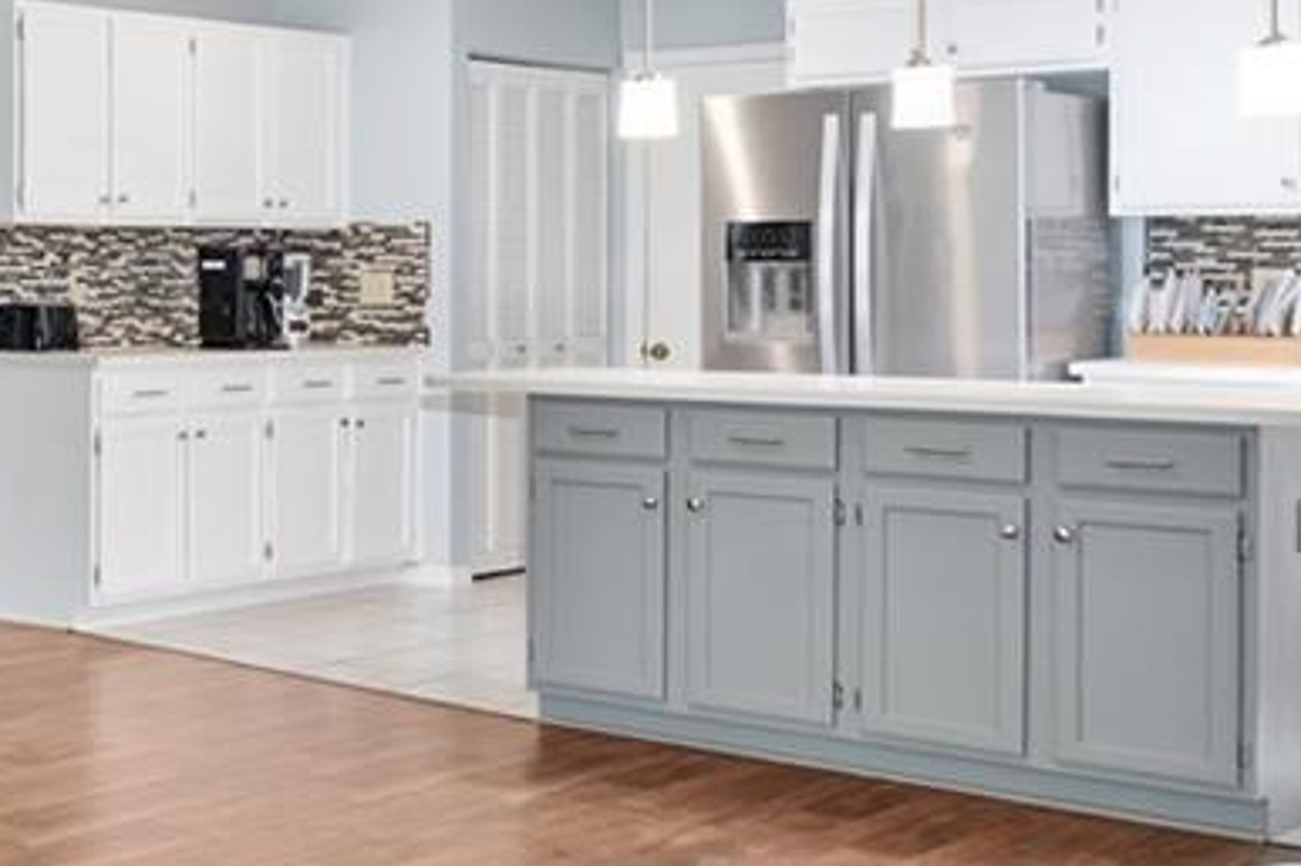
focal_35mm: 58
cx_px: -688
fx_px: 2095
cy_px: 273
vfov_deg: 23.2
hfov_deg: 25.3
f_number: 7.1
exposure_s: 1/3
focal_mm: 14
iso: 500
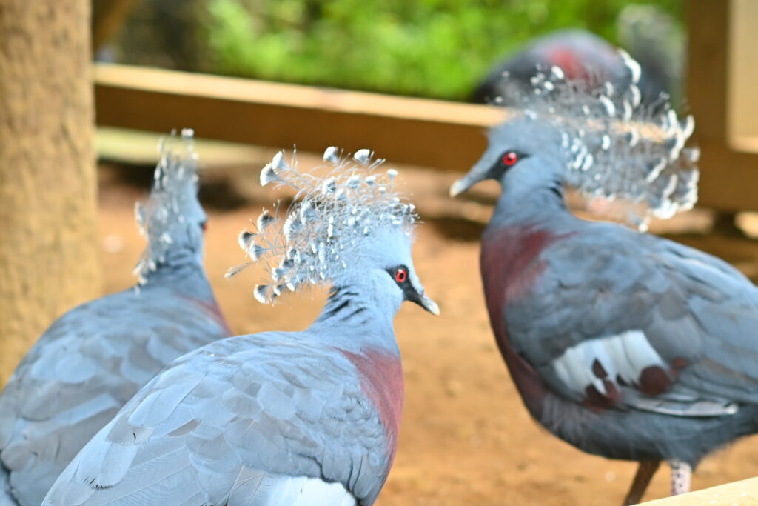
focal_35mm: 157
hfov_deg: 13.1
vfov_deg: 8.7
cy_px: 253
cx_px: 379
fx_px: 3306
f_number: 2.5
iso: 1000
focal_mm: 105
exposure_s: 1/160
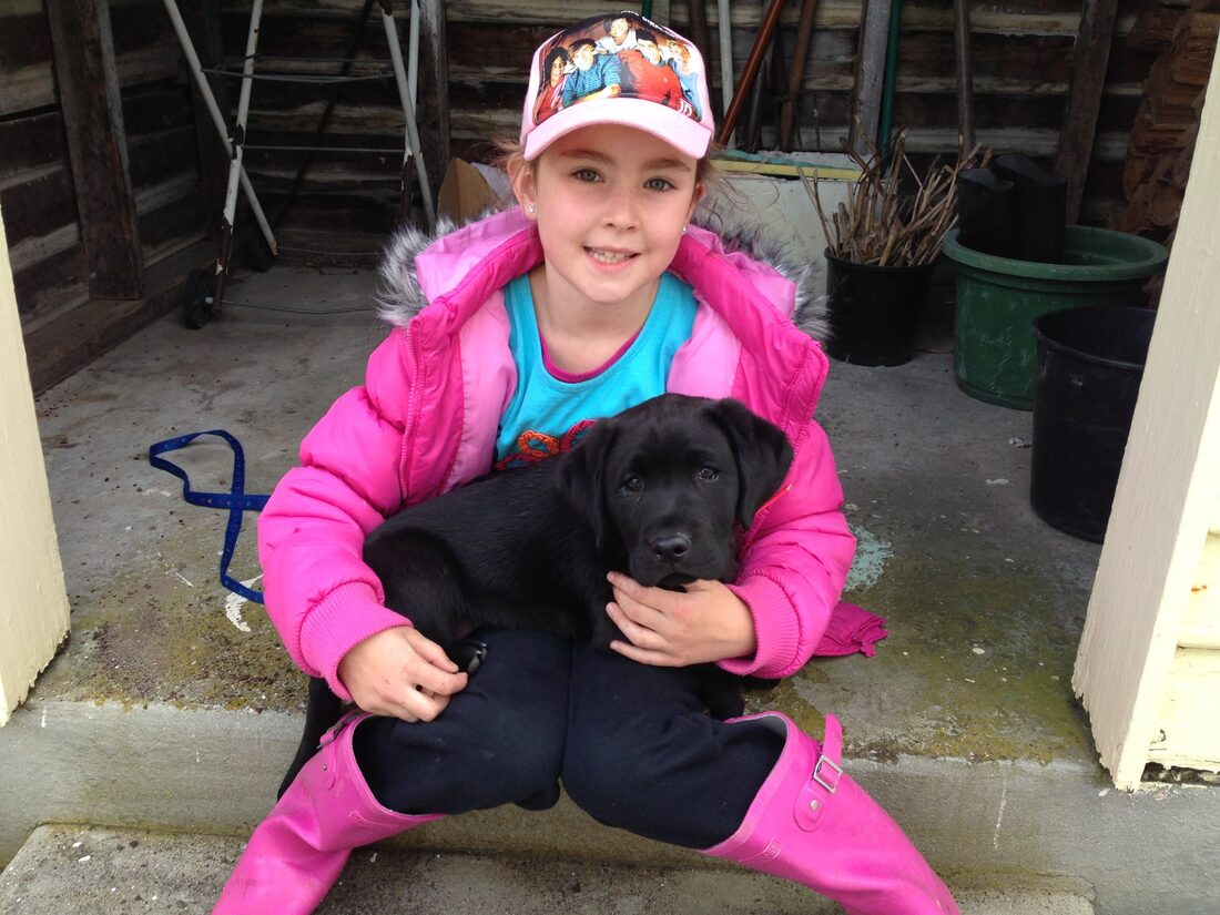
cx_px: 610
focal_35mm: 33
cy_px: 458
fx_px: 1163
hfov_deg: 55.4
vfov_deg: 42.9
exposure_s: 1/218
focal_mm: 4.12
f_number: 2.4
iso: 50
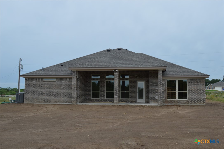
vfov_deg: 31.8
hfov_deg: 46.4
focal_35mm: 42
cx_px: 112
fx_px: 261
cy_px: 74
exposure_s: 1/160
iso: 100
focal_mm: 28
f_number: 8
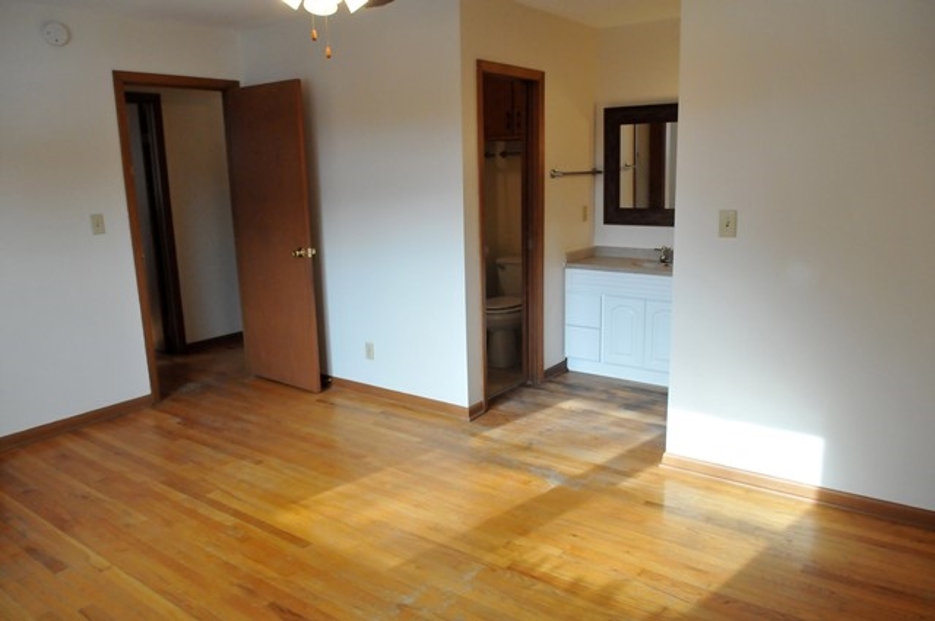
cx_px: 468
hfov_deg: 70.5
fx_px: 661
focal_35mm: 26
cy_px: 310
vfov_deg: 50.3
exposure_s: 1/250
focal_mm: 17
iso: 1600
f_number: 5
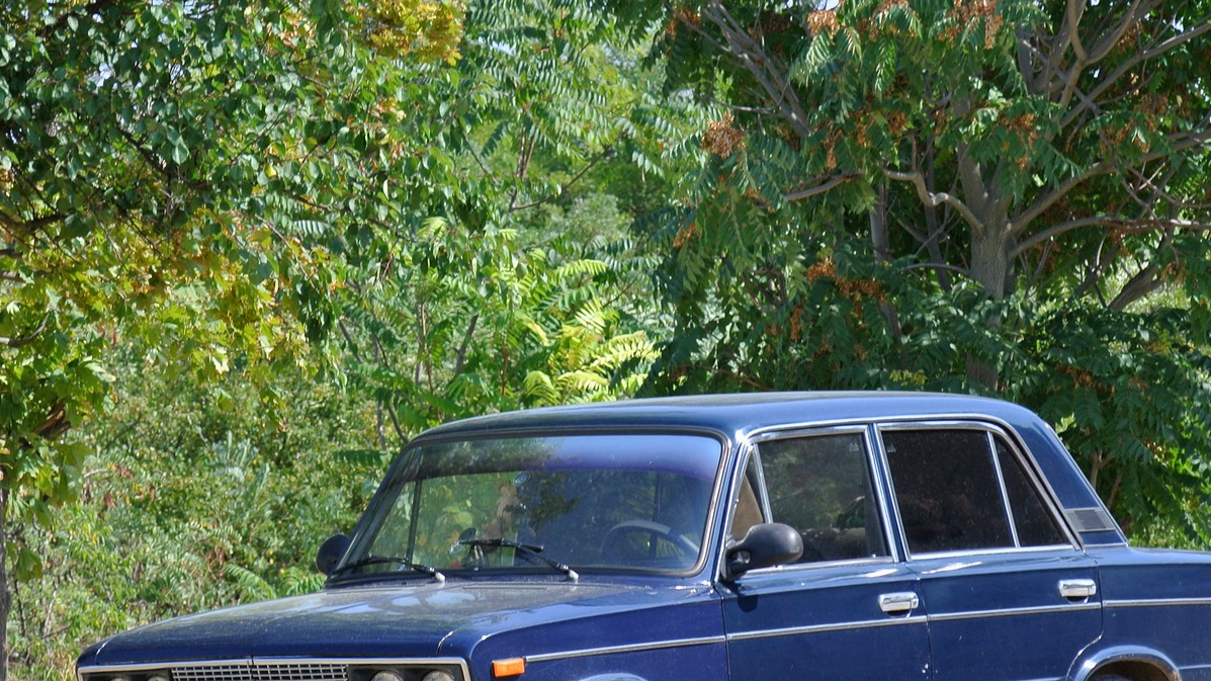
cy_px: 471
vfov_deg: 5.2
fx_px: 7545
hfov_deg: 9.2
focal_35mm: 235
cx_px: 640
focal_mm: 66.4
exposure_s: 1/320
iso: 100
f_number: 4.5
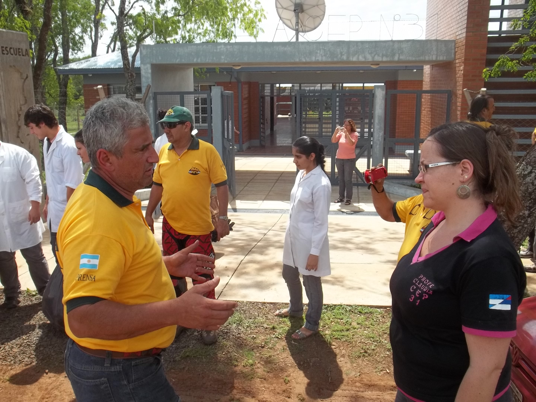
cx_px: 268
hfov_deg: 55.4
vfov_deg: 42.9
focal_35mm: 33
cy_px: 201
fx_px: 511
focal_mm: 5.9
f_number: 8
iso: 64
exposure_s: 1/100
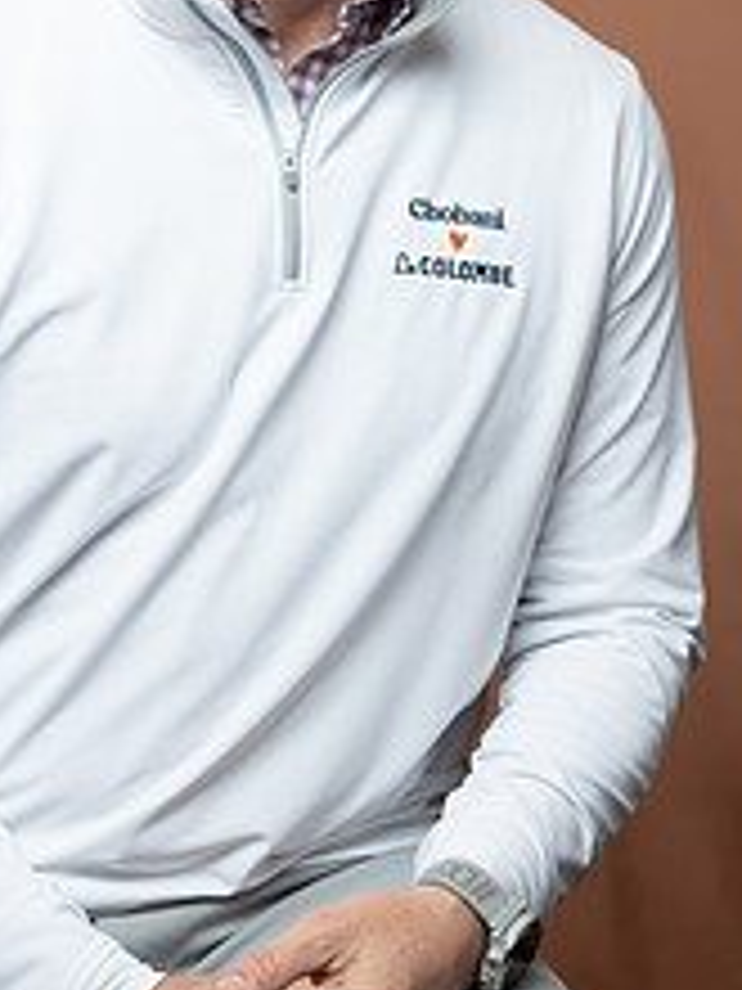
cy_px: 202
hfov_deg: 11.6
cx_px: 270
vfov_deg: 15.3
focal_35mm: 128
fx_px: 3658
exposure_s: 1/160
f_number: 4
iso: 320
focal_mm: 65
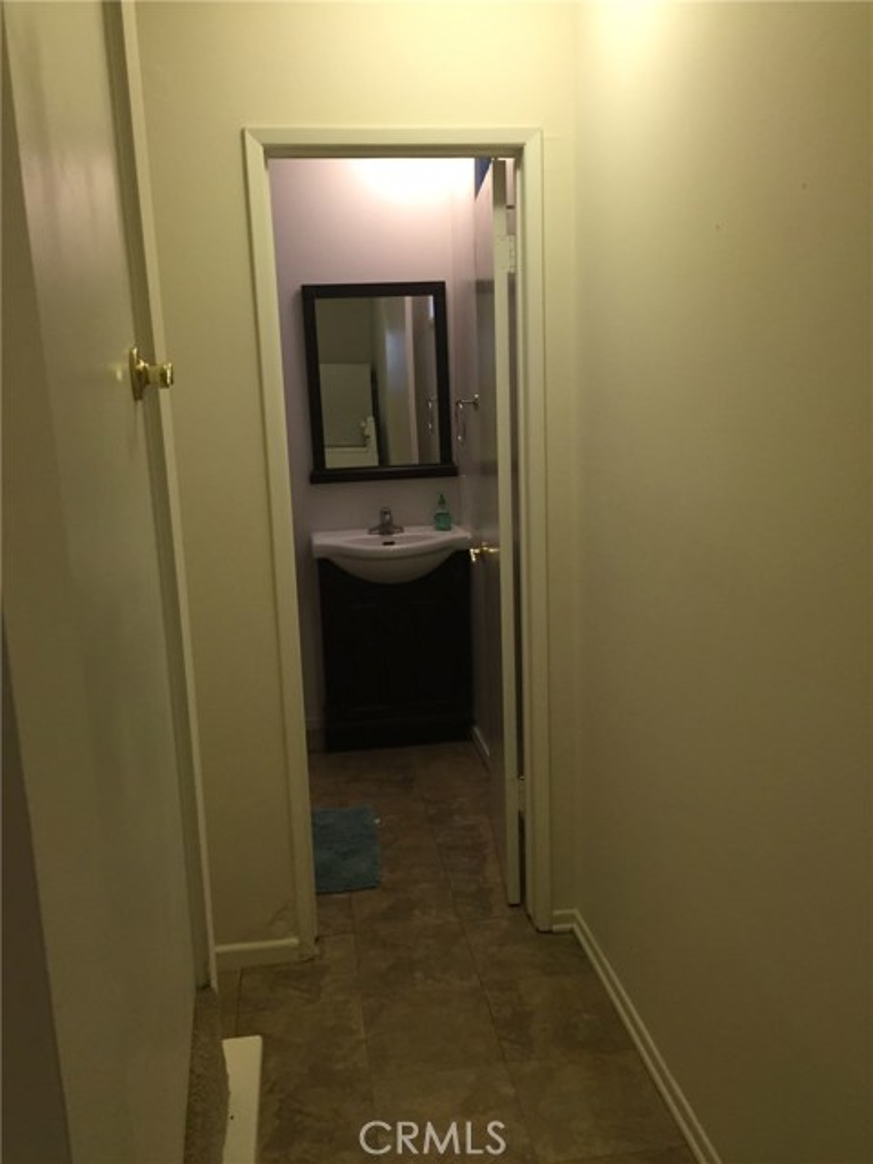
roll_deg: +2.1
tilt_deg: -9.9
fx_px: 975
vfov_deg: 61.7
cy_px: 582
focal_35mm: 29
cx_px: 436
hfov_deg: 48.2
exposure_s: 1/30
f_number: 2.2
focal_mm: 4.15
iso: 125
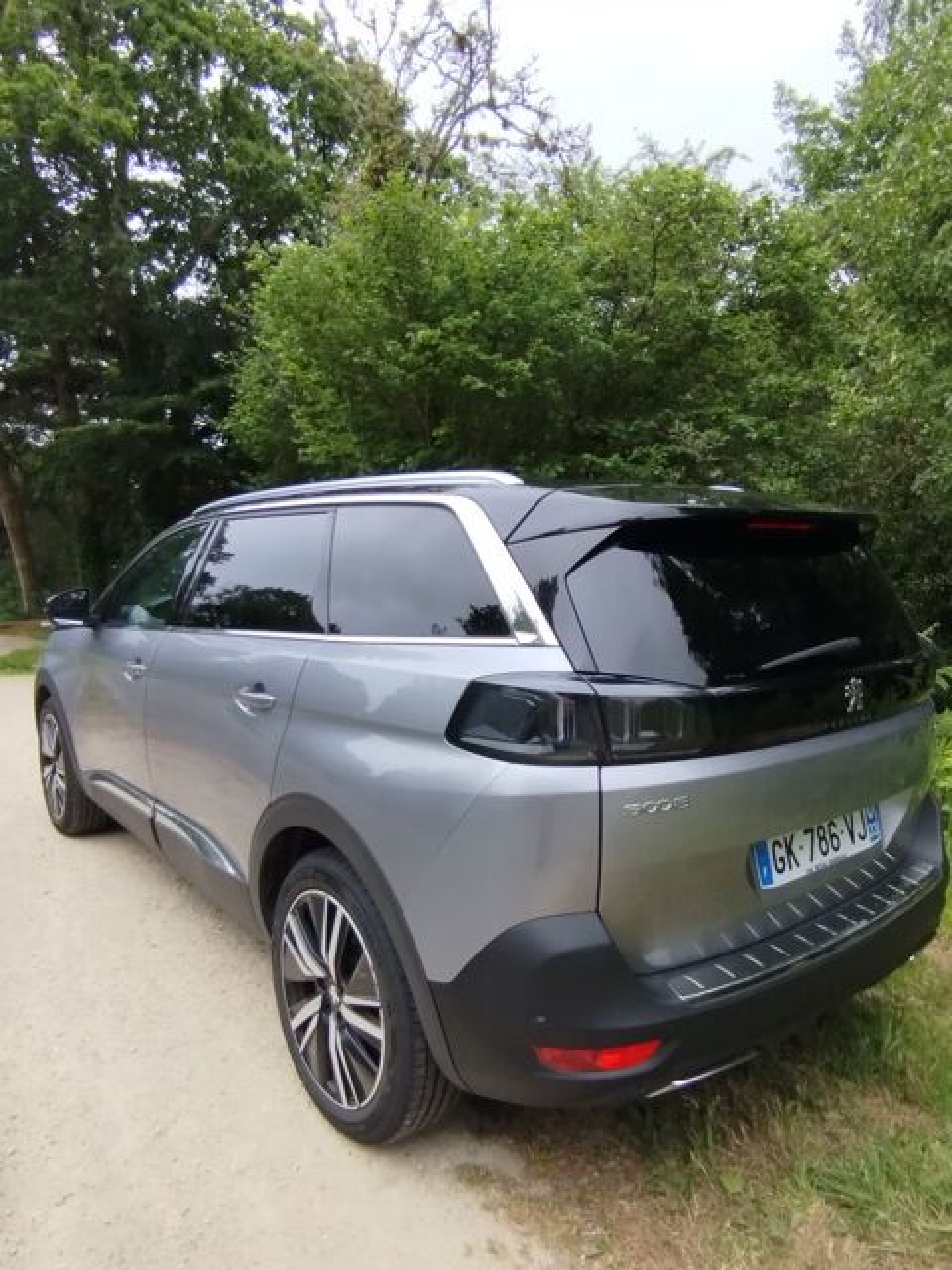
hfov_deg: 61.1
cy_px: 635
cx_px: 476
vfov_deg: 76.4
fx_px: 807
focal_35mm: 22
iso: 50
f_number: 2.2
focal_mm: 1.65
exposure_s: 1/569
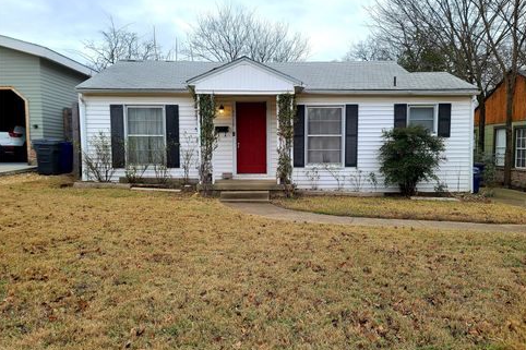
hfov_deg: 67.4
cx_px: 270
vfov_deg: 47.9
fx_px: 394
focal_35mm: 27
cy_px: 175
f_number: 1.8
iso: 16
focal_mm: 7
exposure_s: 1/139
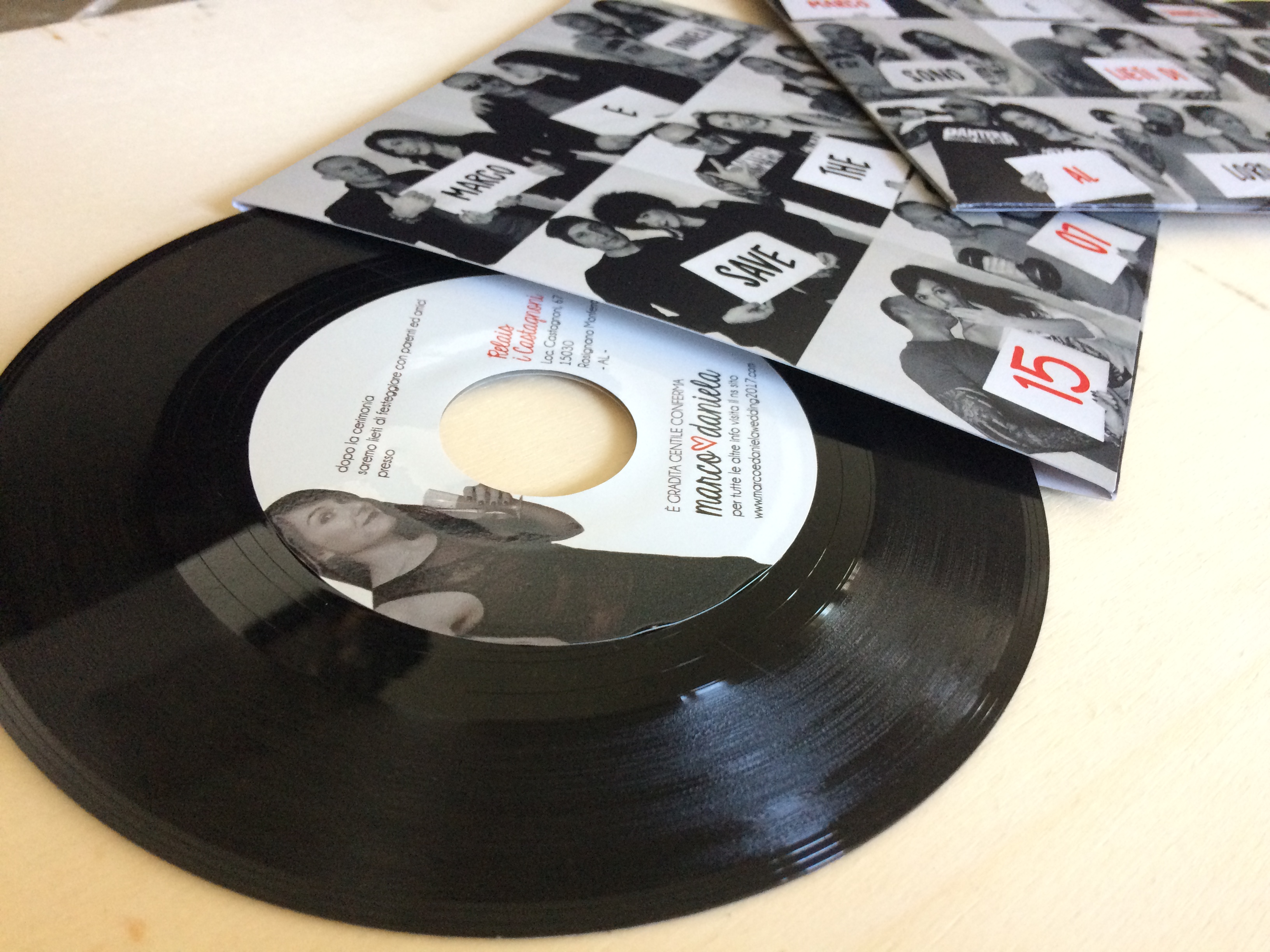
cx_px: 635
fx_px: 1064
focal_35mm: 29
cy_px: 476
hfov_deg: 61.7
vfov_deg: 48.2
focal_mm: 4.15
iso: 250
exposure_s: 1/33
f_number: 2.2
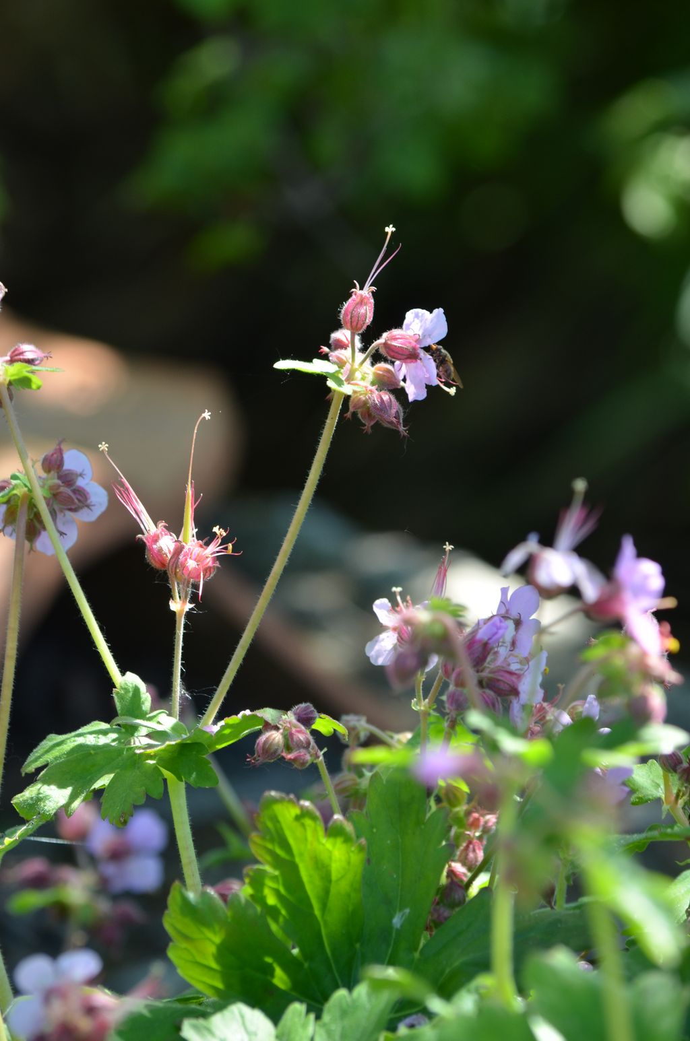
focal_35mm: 315
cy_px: 520
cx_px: 345
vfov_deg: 6.6
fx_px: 9096
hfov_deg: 4.3
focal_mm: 210
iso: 250
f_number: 8
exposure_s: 1/125
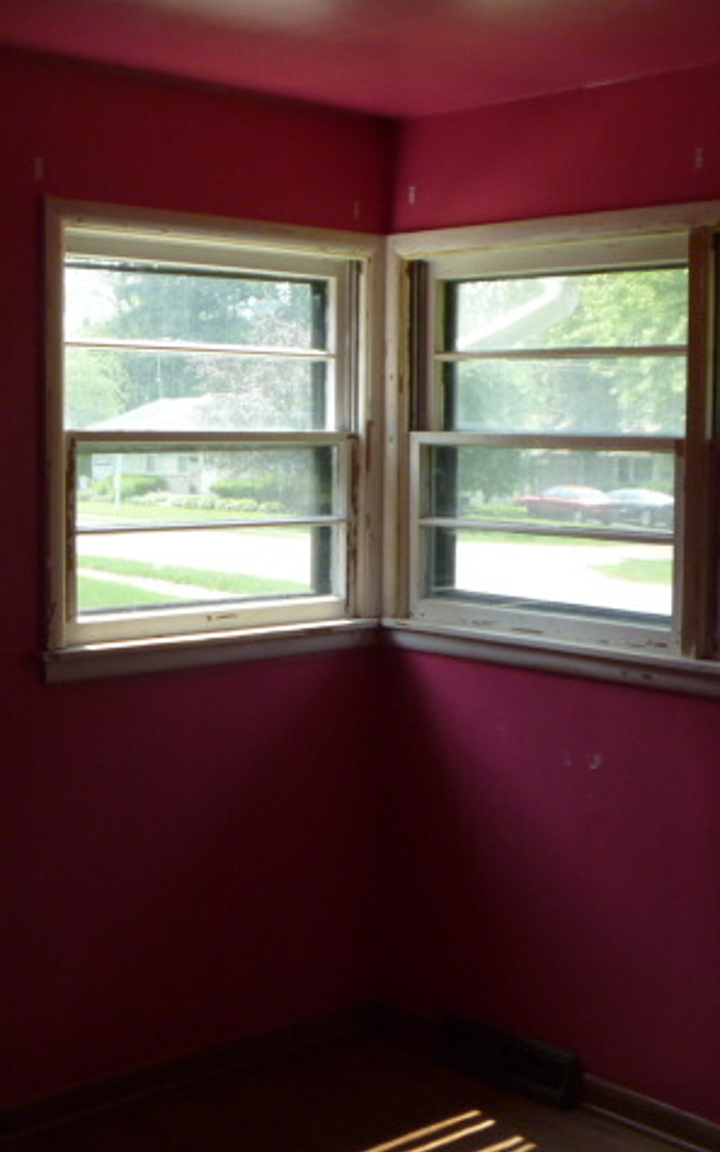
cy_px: 575
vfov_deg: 40.3
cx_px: 393
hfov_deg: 25.8
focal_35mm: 50
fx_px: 1569
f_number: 3.5
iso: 160
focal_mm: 6.3
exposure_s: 1/125
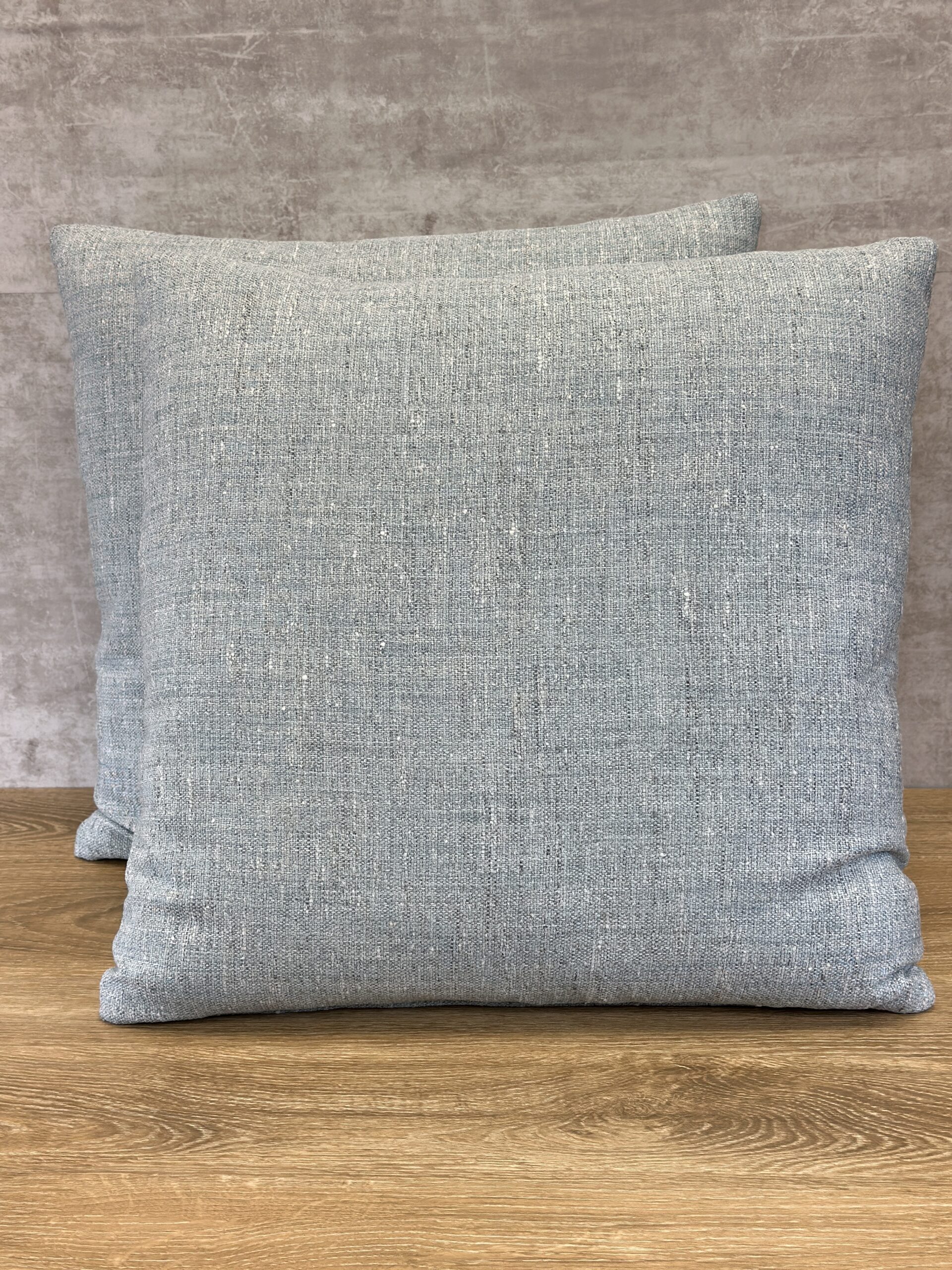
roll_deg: +1.7
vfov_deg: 39.7
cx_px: 476
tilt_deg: -17.3
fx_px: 1760
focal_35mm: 48
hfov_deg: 30.3
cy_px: 635
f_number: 1.78
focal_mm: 6.86
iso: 80
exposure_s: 1/175
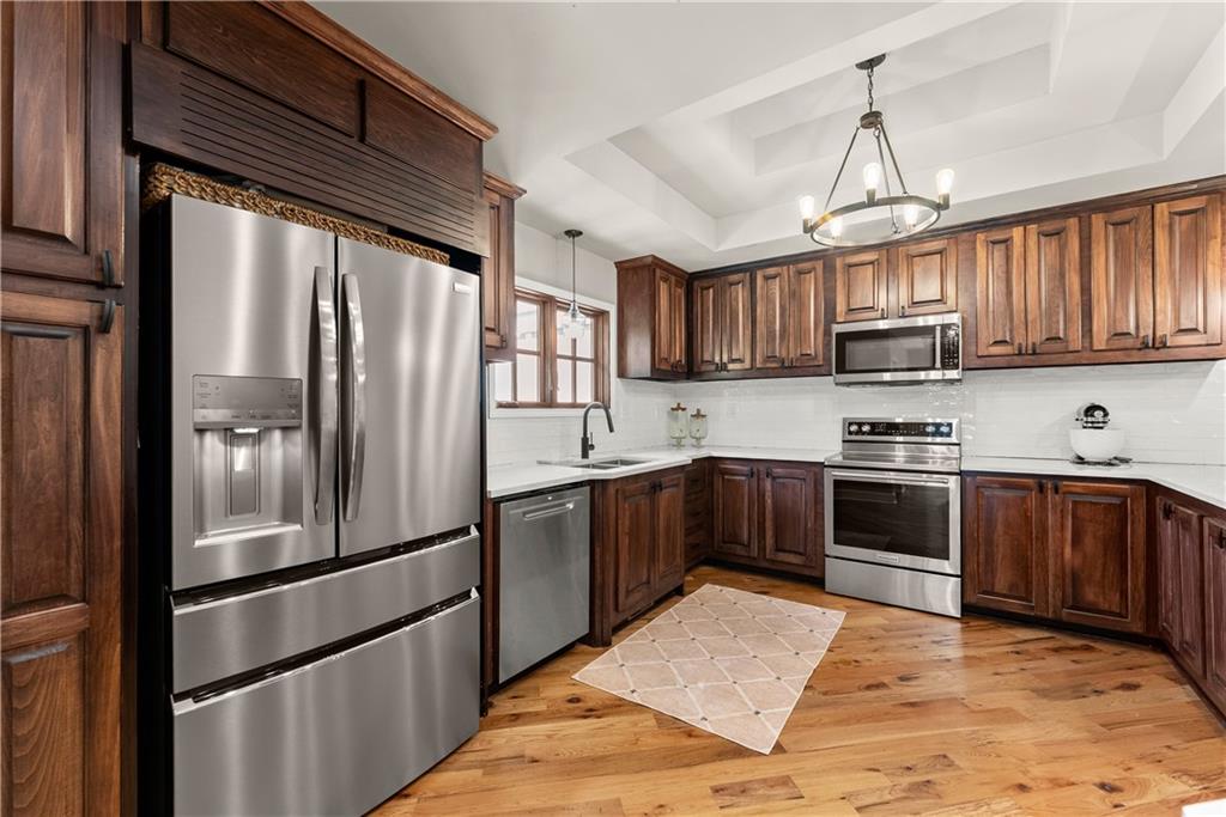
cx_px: 613
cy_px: 408
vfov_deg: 81.2
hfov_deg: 104.2
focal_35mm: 14
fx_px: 477
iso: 800
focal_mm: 14
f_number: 7.1
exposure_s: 1/6
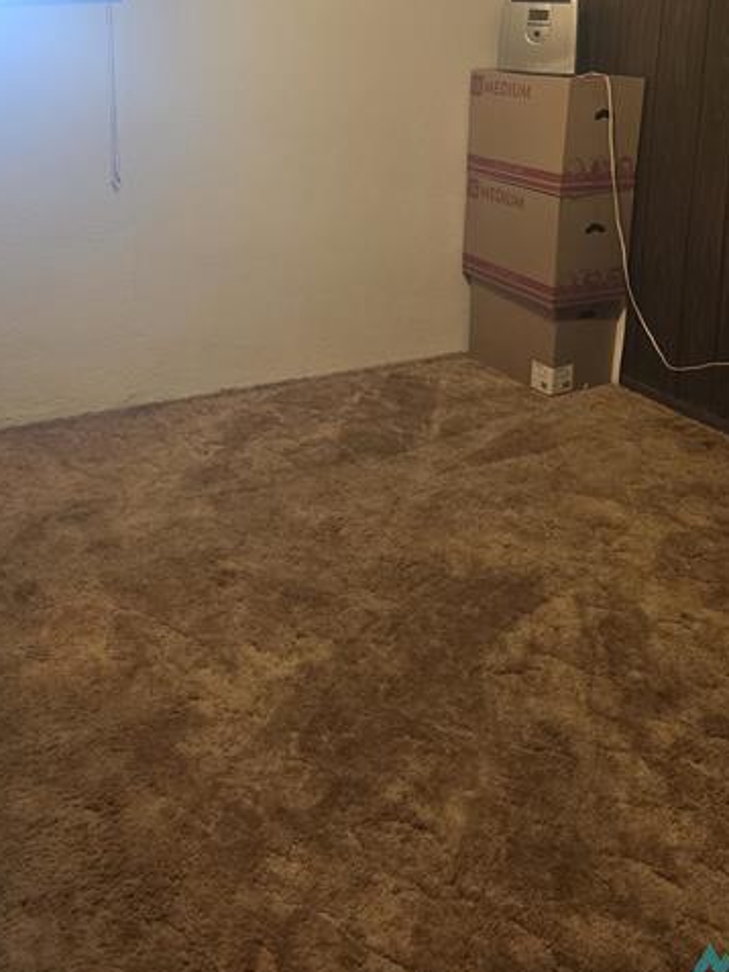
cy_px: 220
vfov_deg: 47.8
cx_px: 316
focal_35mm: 37
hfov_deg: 38.6
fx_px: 1038
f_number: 1.7
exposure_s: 1/120
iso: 200
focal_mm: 6.3
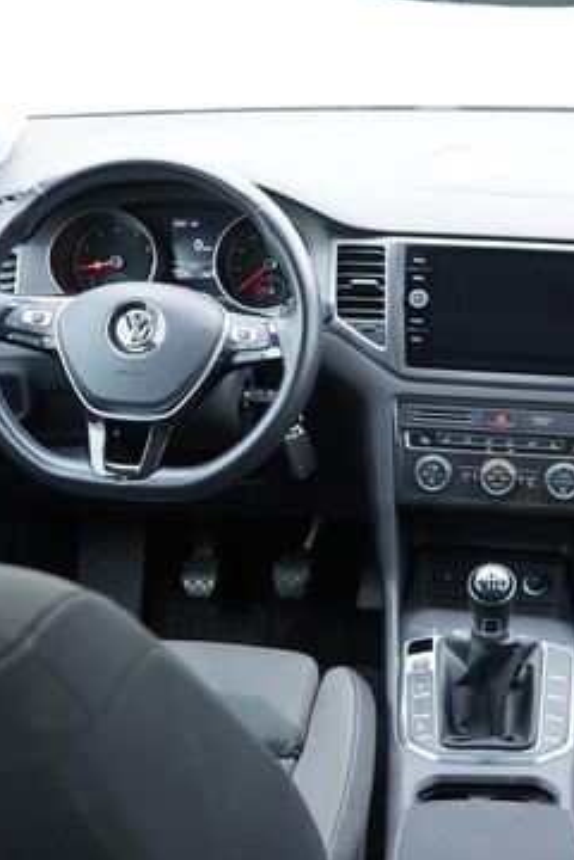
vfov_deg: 36.2
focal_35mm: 55
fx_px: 1315
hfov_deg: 24.3
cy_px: 426
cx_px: 440
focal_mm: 24
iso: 640
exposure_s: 1/40
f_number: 2.8
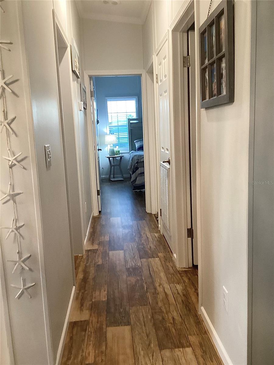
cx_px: 137
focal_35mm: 31
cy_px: 182
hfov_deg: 45.4
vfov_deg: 58.4
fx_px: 327
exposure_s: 1/40
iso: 320
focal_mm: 3.3
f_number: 2.4
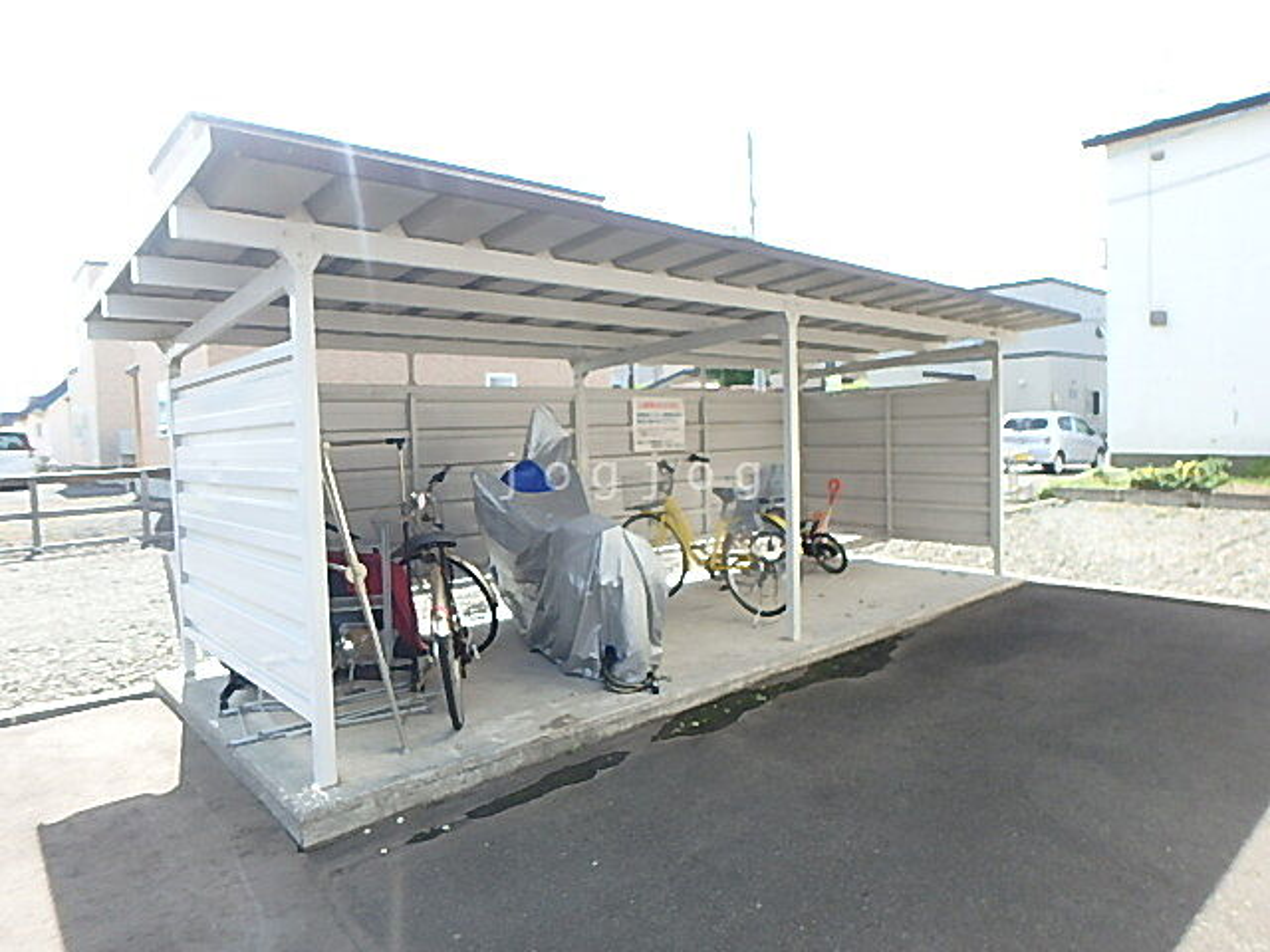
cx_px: 635
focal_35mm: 21
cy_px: 476
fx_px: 770
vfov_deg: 63.4
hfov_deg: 79.0
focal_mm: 3.7
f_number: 3.5
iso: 125
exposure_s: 1/320
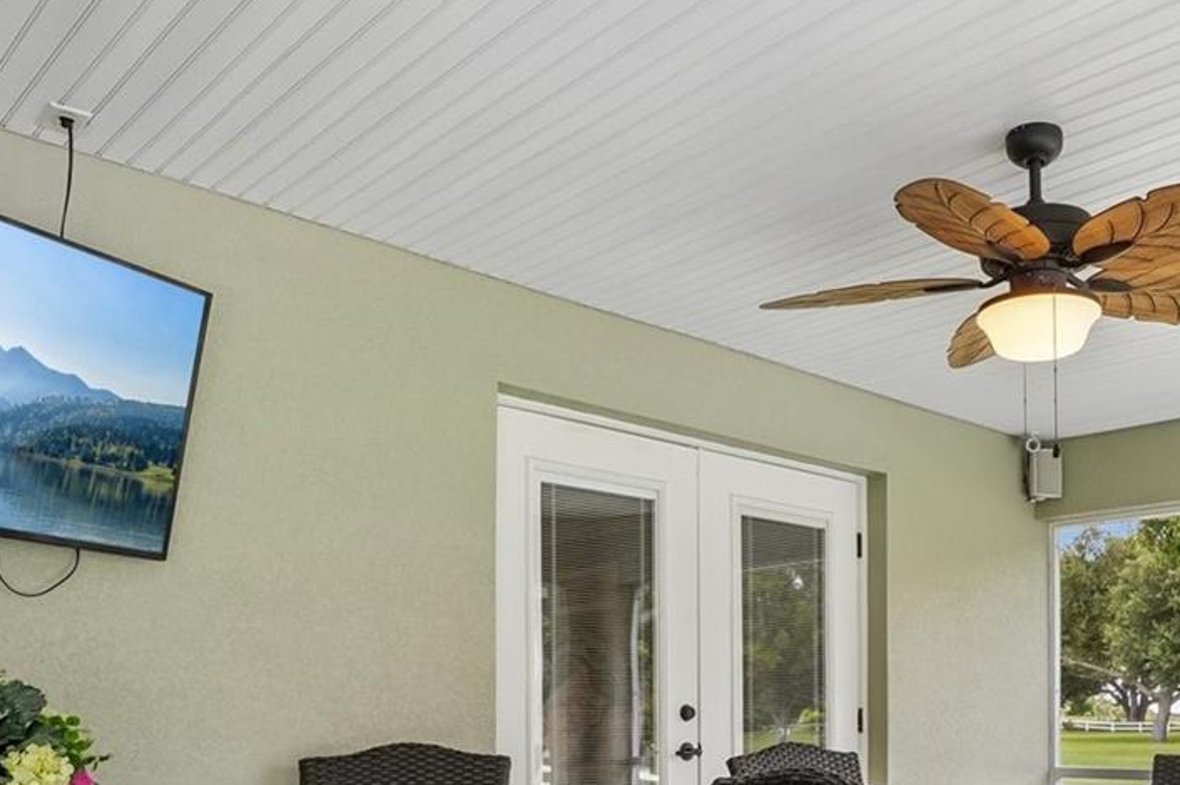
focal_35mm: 34
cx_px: 757
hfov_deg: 55.0
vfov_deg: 35.8
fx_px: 1114
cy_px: 747
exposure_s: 1/30
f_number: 8
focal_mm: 10
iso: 250
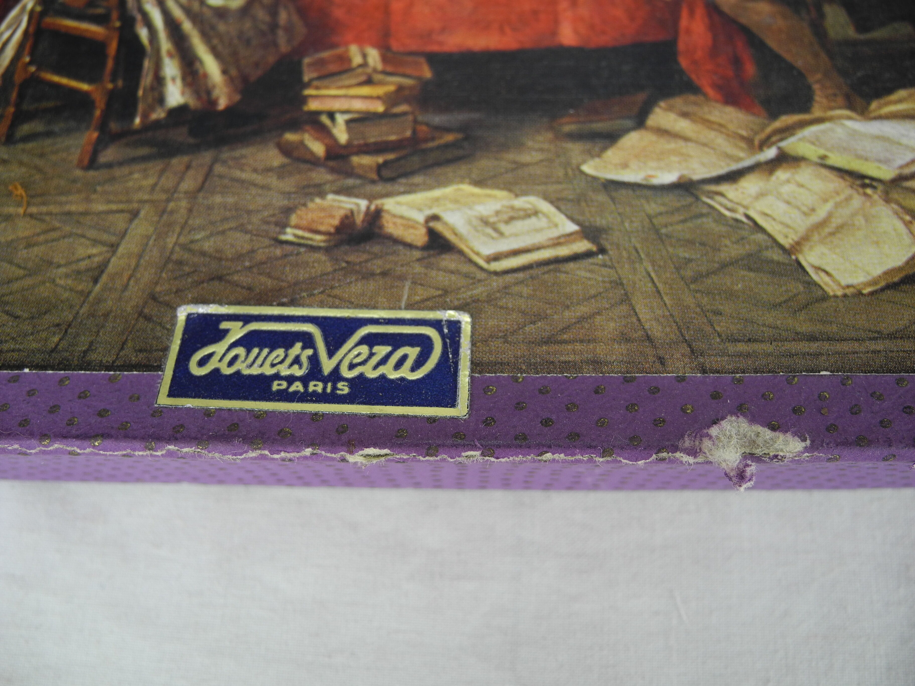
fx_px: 740
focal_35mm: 28
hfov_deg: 63.4
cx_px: 458
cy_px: 343
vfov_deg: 49.7
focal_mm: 6
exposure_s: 1/81.1
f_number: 2.8
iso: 100
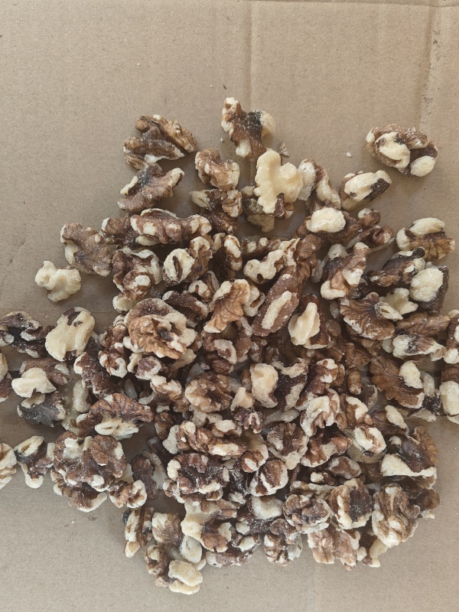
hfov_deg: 44.1
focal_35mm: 32
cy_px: 348
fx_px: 566
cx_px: 209
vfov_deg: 56.6
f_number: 1.8
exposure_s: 1/66
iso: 200
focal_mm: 5.59
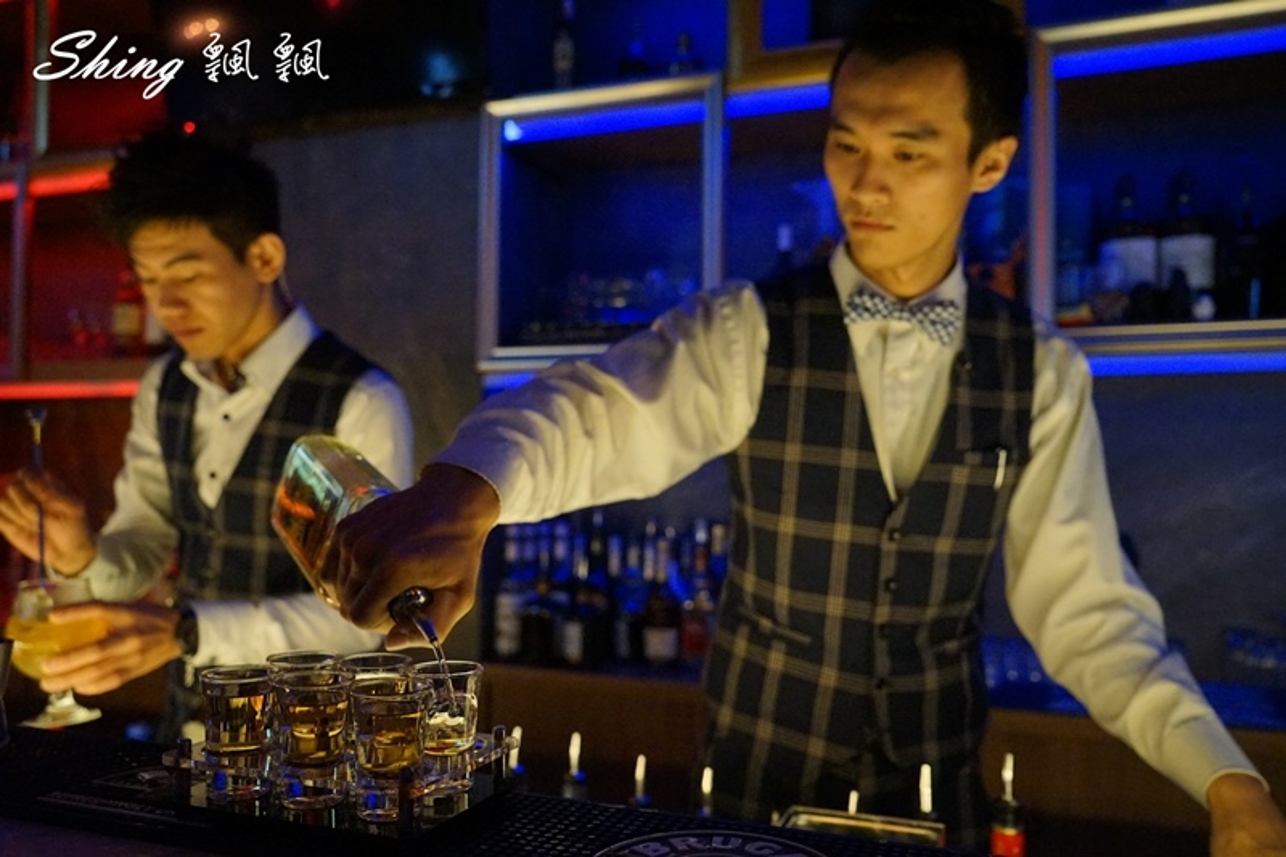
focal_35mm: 30
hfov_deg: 61.9
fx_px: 1071
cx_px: 643
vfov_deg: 43.6
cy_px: 428
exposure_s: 1/50
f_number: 4
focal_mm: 30
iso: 4000
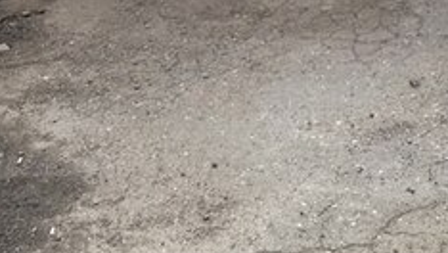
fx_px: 1058
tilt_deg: -10.5
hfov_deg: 23.7
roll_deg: +2.5
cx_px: 318
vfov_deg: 12.6
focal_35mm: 89
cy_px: -172
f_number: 2.2
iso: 40
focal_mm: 4.15
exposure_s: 1/100
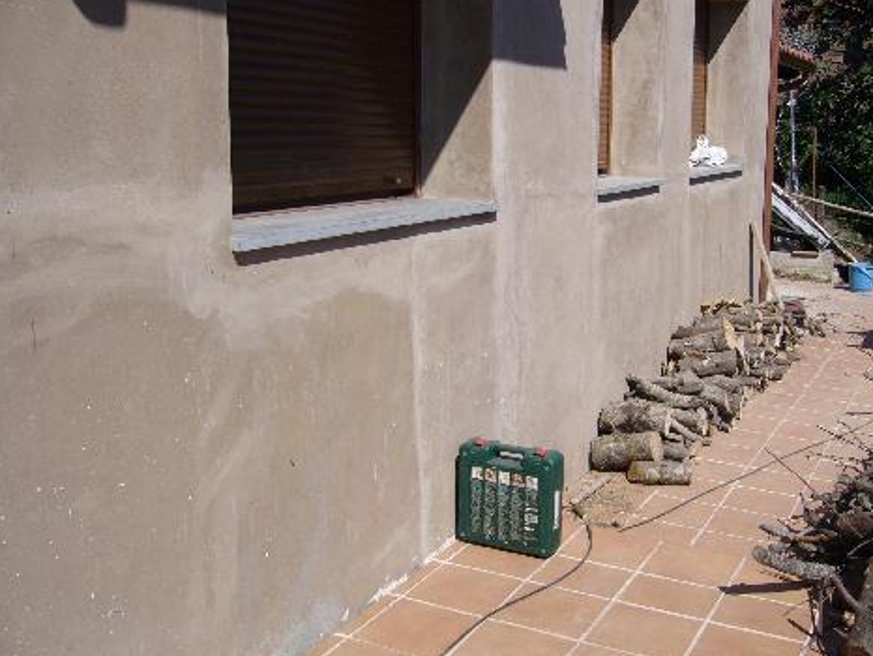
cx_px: 492
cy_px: 304
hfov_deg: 46.7
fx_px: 1009
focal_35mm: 40
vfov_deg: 36.0
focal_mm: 5.8
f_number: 5.6
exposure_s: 1/640
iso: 80
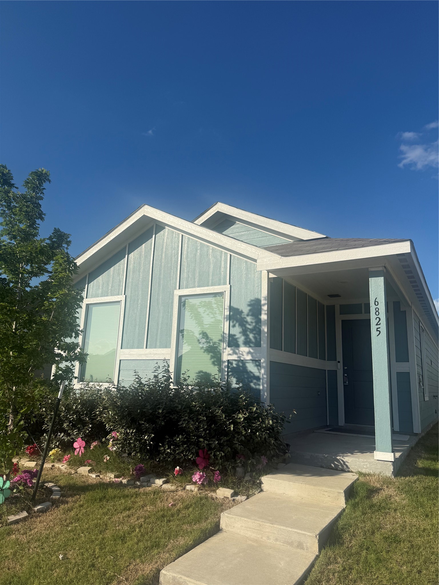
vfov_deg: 71.6
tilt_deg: +13.3
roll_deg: -1.9
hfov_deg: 56.8
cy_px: 292
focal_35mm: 24
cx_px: 220
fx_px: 406
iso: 80
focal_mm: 6.76
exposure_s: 1/6711
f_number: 1.78
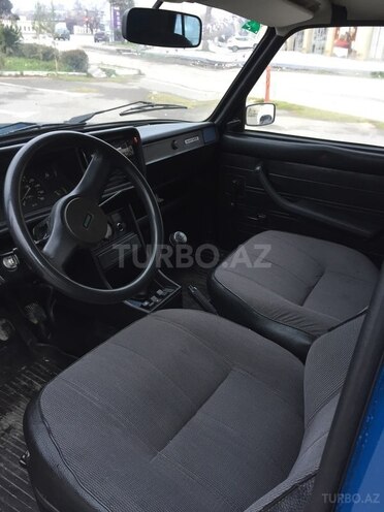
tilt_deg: -26.0
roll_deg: -2.0
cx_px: 192
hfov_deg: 48.2
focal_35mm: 29
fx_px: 429
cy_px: 256
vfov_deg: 61.7
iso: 80
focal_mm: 4.15
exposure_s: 1/33
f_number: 2.2
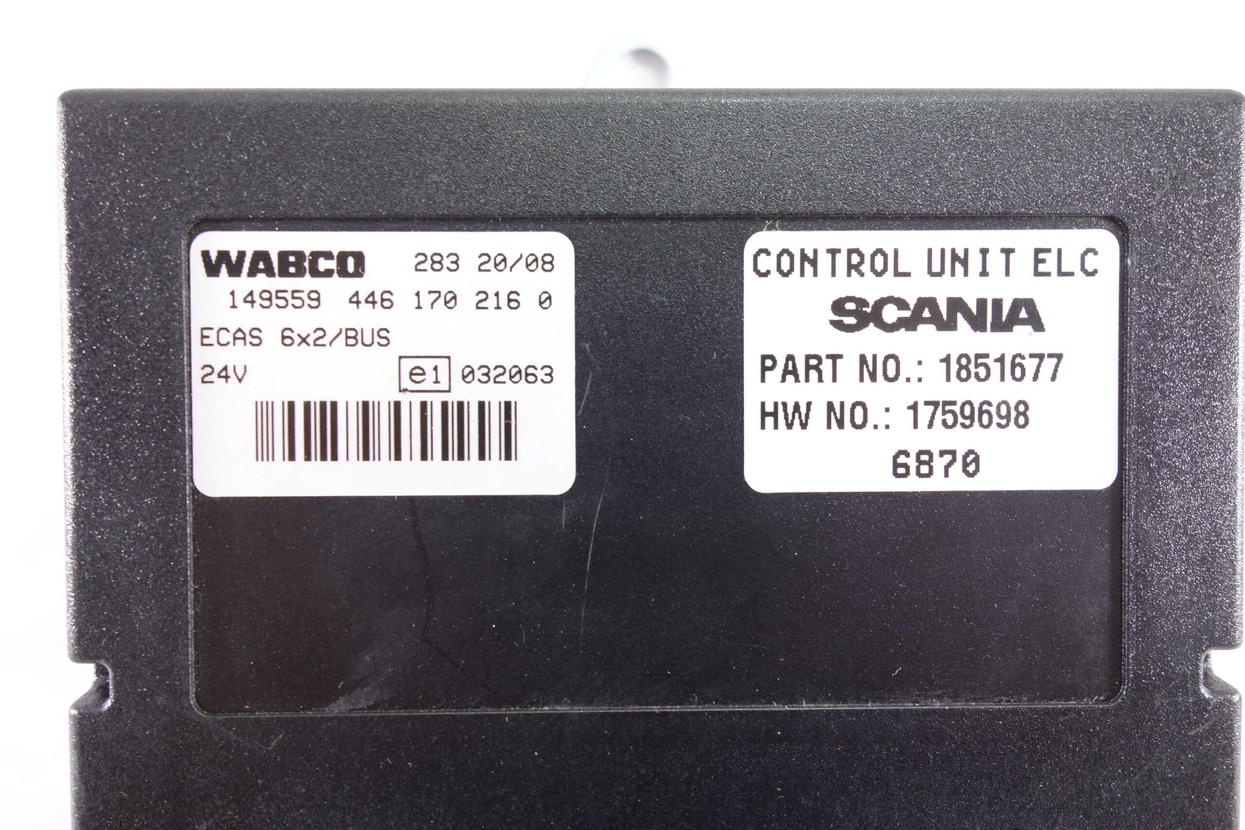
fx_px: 968
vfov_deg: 46.4
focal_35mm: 28
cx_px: 622
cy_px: 415
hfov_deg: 65.5
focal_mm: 10.4
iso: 320
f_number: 4
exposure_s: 1/13
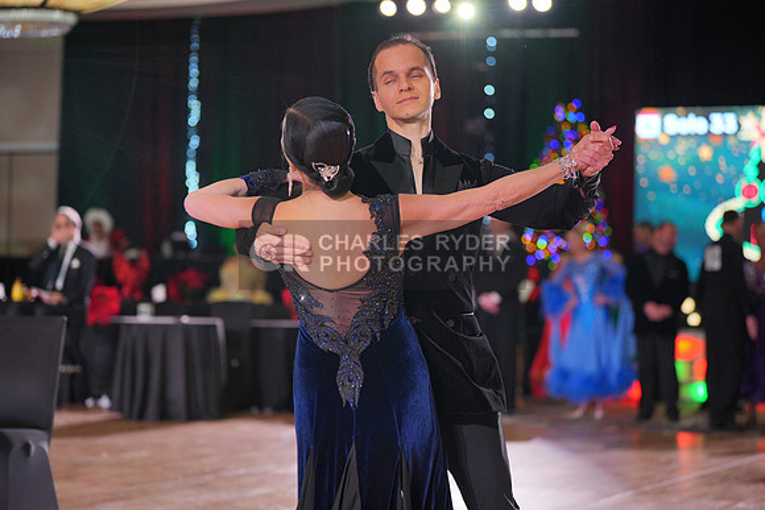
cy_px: 255
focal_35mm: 93
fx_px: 1977
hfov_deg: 21.9
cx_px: 382
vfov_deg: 14.7
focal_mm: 93
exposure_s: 1/400
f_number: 2.8
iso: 1000
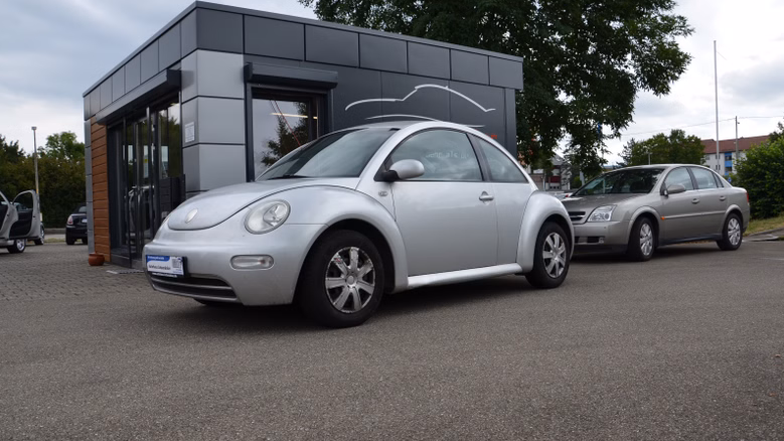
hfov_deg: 66.1
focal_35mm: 29
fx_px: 603
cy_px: 214
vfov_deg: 40.2
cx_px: 395
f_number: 8
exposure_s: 1/250
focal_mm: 18
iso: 160
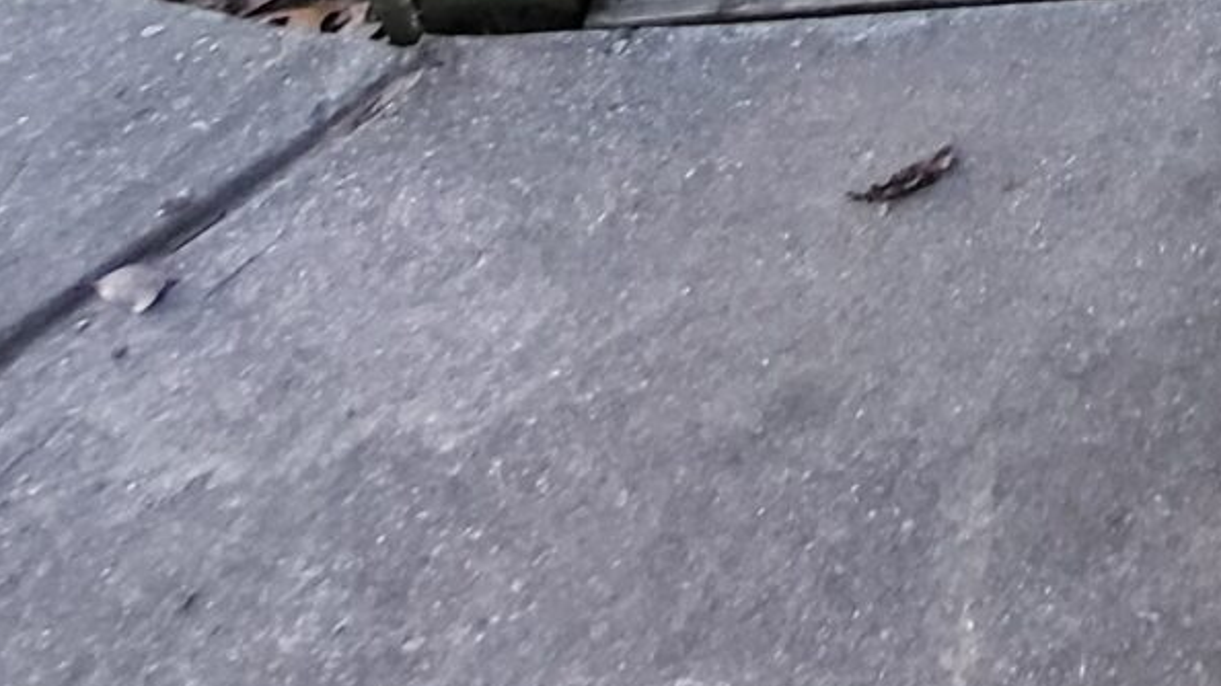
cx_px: 1887
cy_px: -959
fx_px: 1975
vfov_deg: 13.9
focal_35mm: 61
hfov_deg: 25.1
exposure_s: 1/30
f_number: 2.2
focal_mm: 1.74
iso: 320
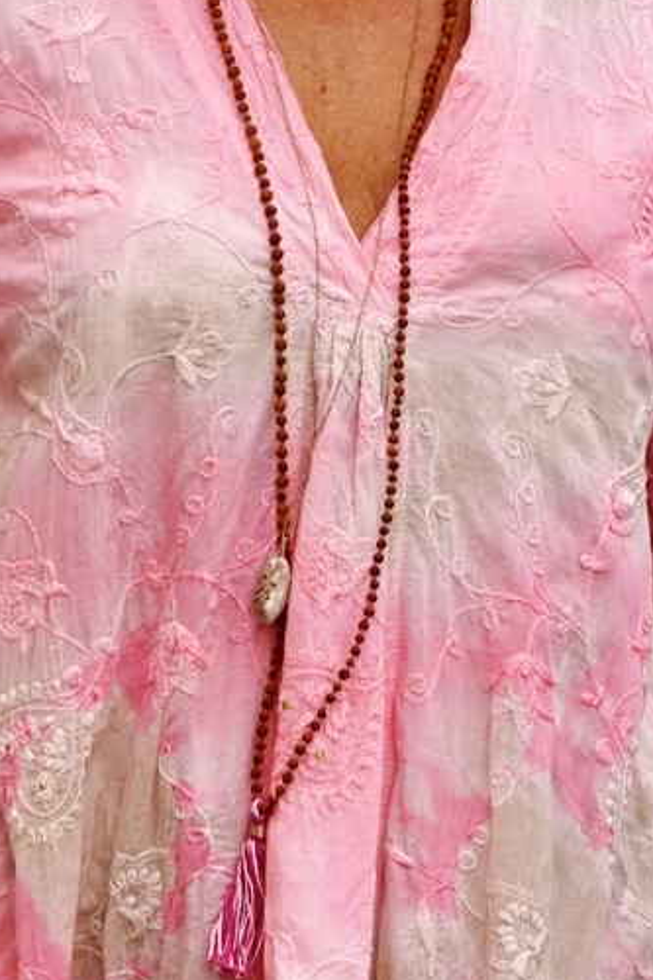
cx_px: 199
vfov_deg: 6.8
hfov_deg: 4.6
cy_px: 1149
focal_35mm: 300
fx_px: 8156
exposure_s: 1/320
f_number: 5.6
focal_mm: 39
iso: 100
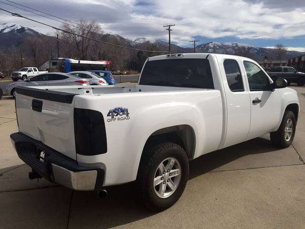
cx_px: 152
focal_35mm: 29
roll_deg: +0.4
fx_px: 256
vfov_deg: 48.2
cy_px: 114
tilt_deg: -8.9
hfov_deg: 61.7
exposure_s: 1/3049
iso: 32
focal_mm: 4.15
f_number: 2.2
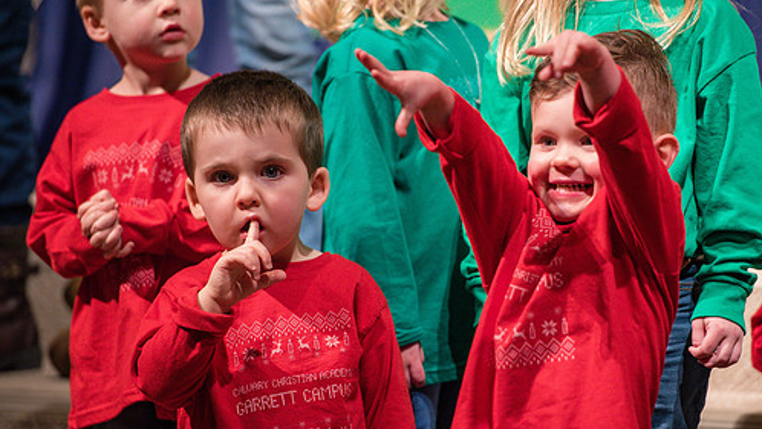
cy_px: 275
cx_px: 425
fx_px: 4930
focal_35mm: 244
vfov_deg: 5.0
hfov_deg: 8.8
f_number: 2.8
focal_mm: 200
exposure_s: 1/125
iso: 1600
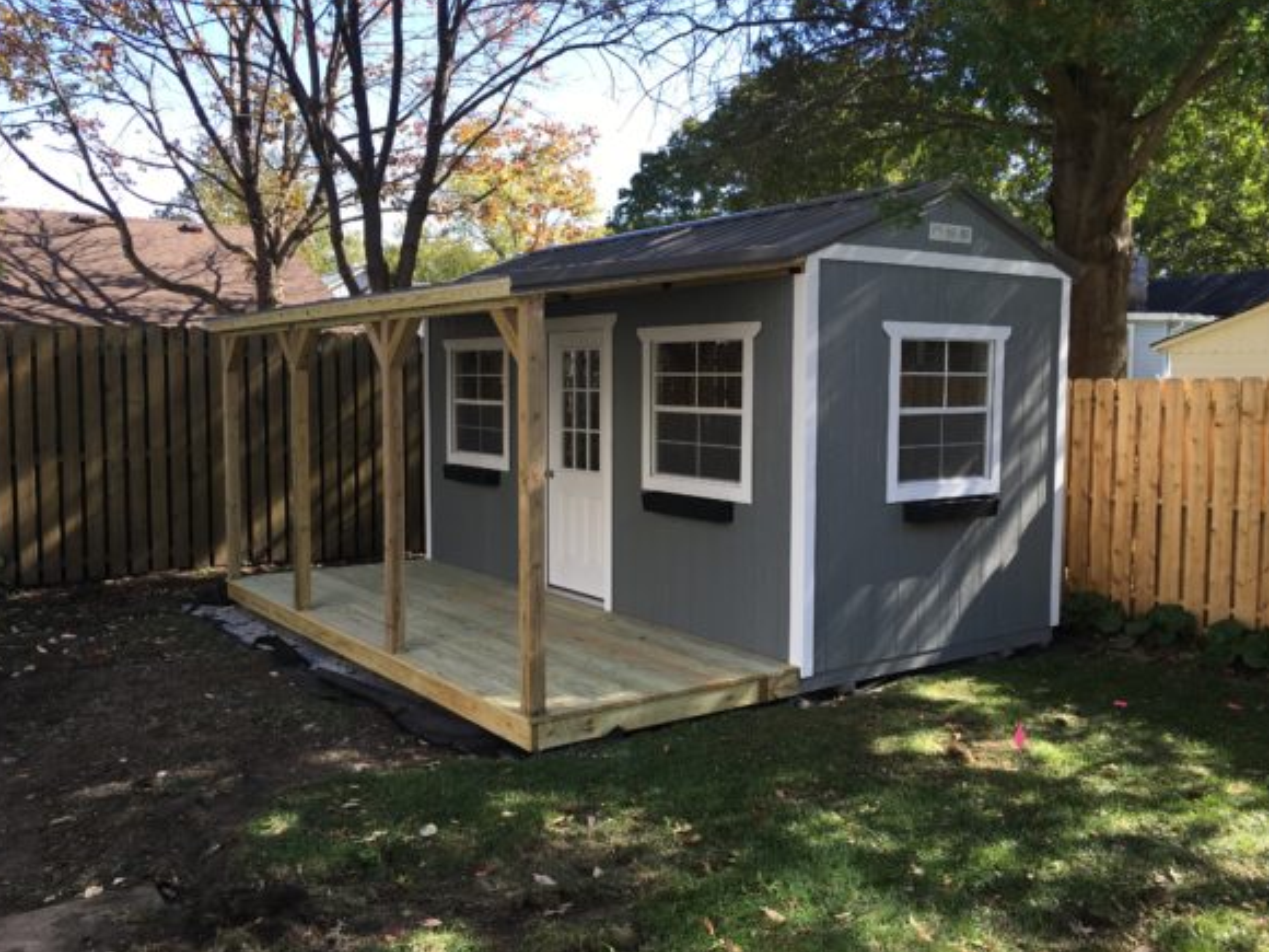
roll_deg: +0.4
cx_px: 628
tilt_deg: -4.7
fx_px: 1100
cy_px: 464
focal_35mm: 30
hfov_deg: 60.0
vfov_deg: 46.8
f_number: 2.2
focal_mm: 4.15
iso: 25
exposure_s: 1/291
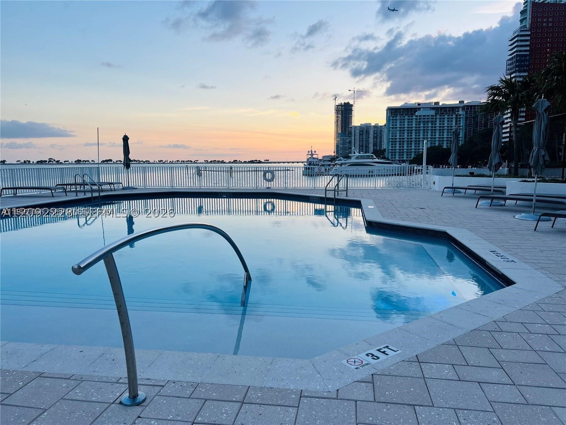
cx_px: 283
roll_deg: +1.1
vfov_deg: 53.1
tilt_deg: -6.0
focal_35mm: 26
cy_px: 212
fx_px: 425
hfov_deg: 67.3
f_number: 1.5
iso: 40
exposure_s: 1/238
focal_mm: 5.7
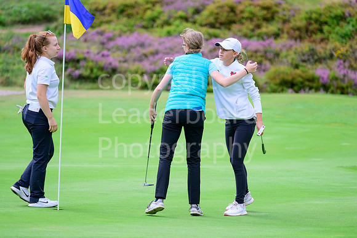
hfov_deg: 5.4
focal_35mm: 380
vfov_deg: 3.6
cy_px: 119
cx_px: 178
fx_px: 3769
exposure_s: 1/1250
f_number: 6.3
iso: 800
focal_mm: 380
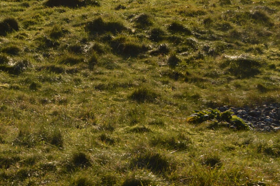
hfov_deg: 18.5
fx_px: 777
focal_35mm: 100
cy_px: 49
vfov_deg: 13.6
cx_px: -119
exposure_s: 1/320
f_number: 9
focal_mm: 22
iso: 100
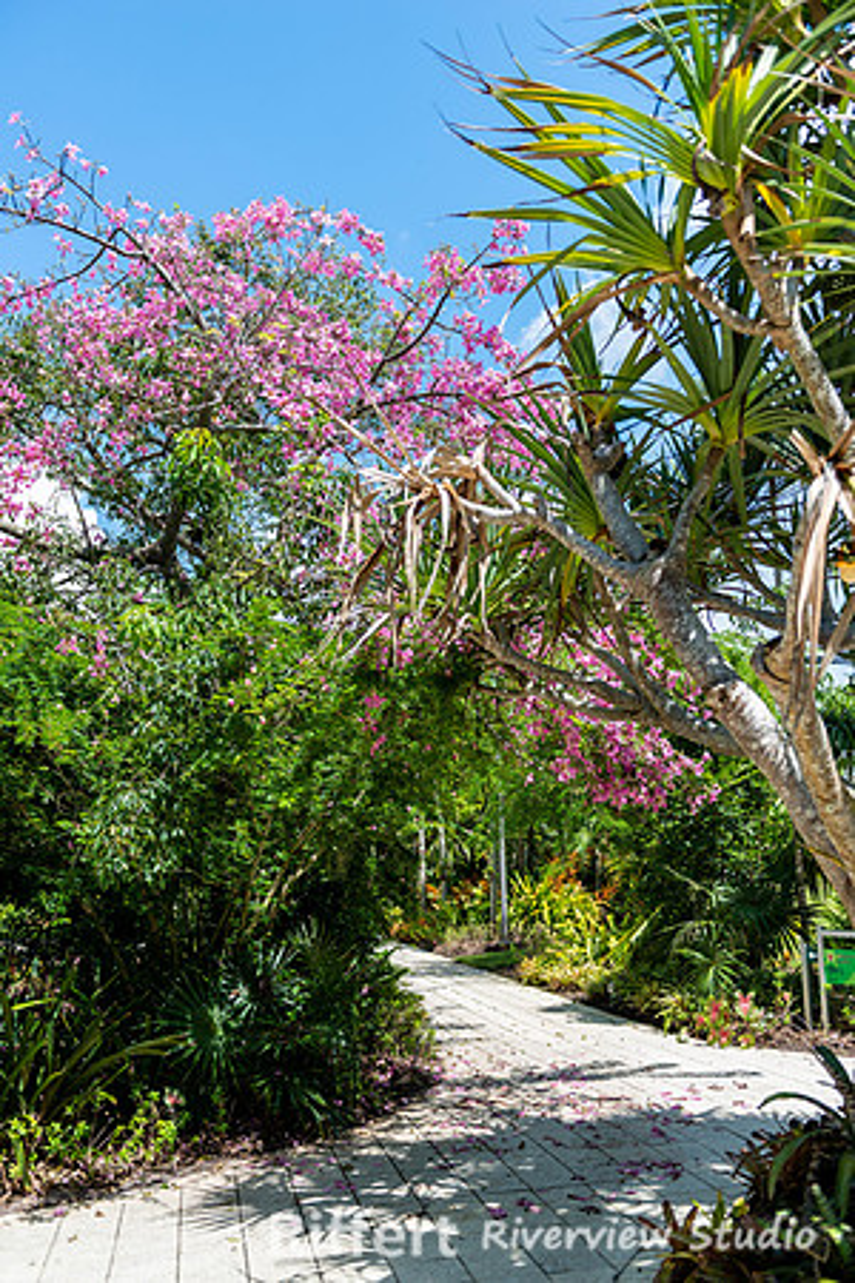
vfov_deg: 58.7
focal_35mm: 32
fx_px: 1140
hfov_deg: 41.1
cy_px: 642
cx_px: 428
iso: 100
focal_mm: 32
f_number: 3.2
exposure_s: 1/1000
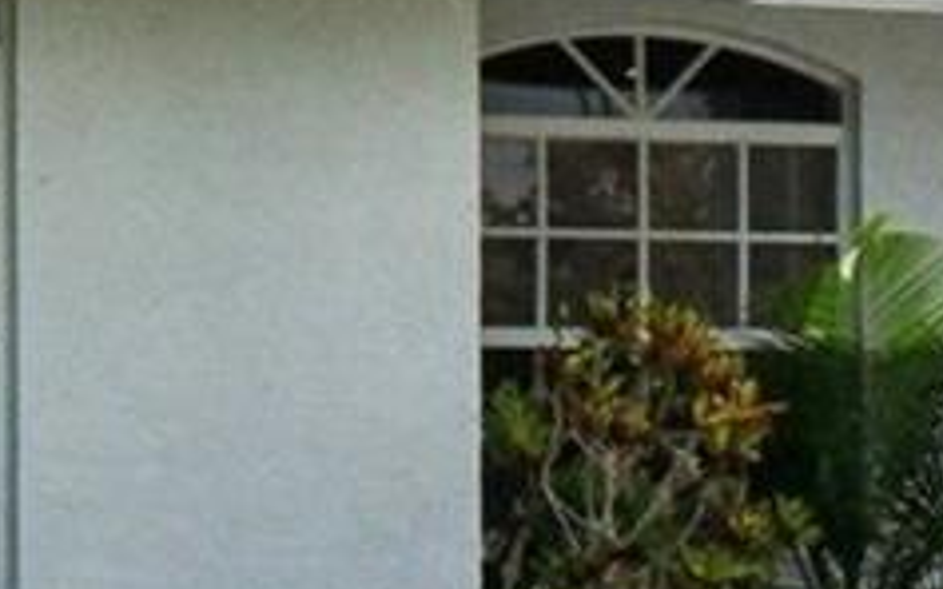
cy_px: 342
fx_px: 5293
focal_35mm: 206
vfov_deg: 6.4
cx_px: 1440
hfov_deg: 9.9
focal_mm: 20
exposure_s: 1/5000
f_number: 8
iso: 1250
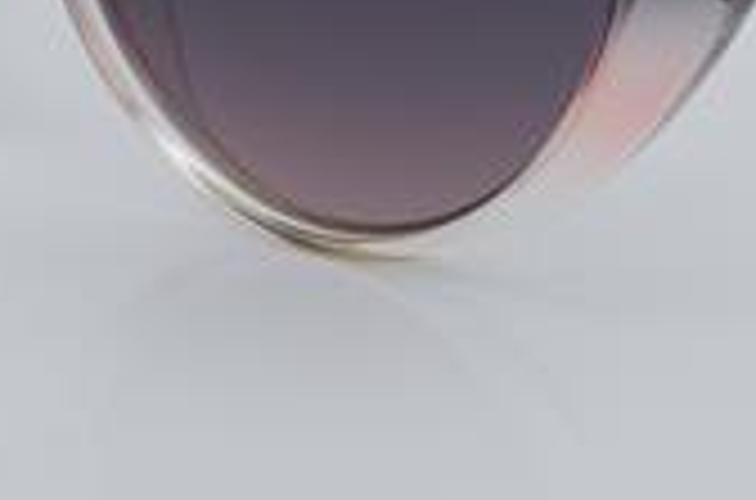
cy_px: -36
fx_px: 3748
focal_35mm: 179
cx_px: 333
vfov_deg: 7.6
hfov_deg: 11.5
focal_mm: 50
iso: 100
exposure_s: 1/4
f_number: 32
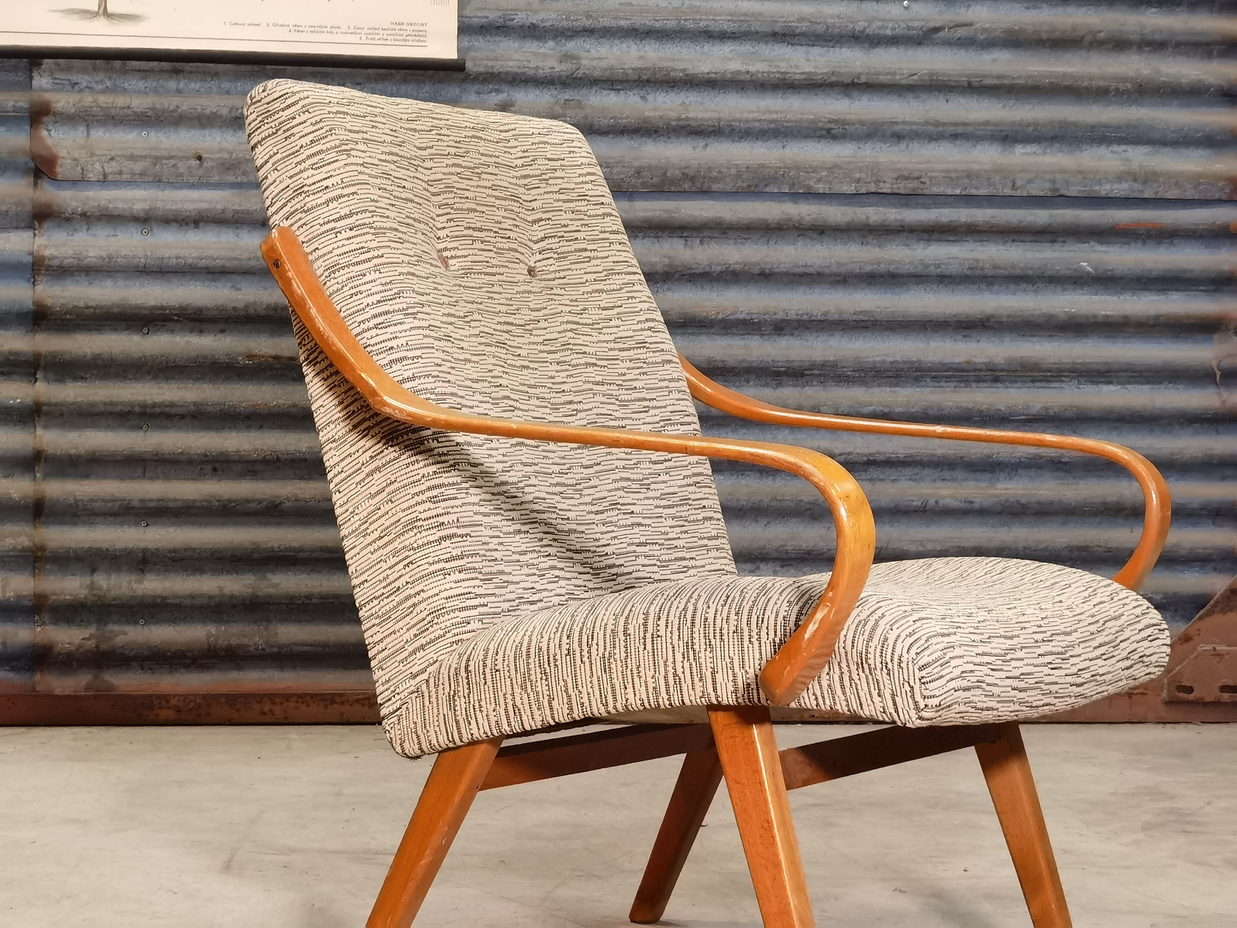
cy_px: 464
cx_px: 618
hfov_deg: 27.0
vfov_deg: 20.4
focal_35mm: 72
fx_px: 2573
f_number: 1.9
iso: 400
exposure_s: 1/33.3
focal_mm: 6.71
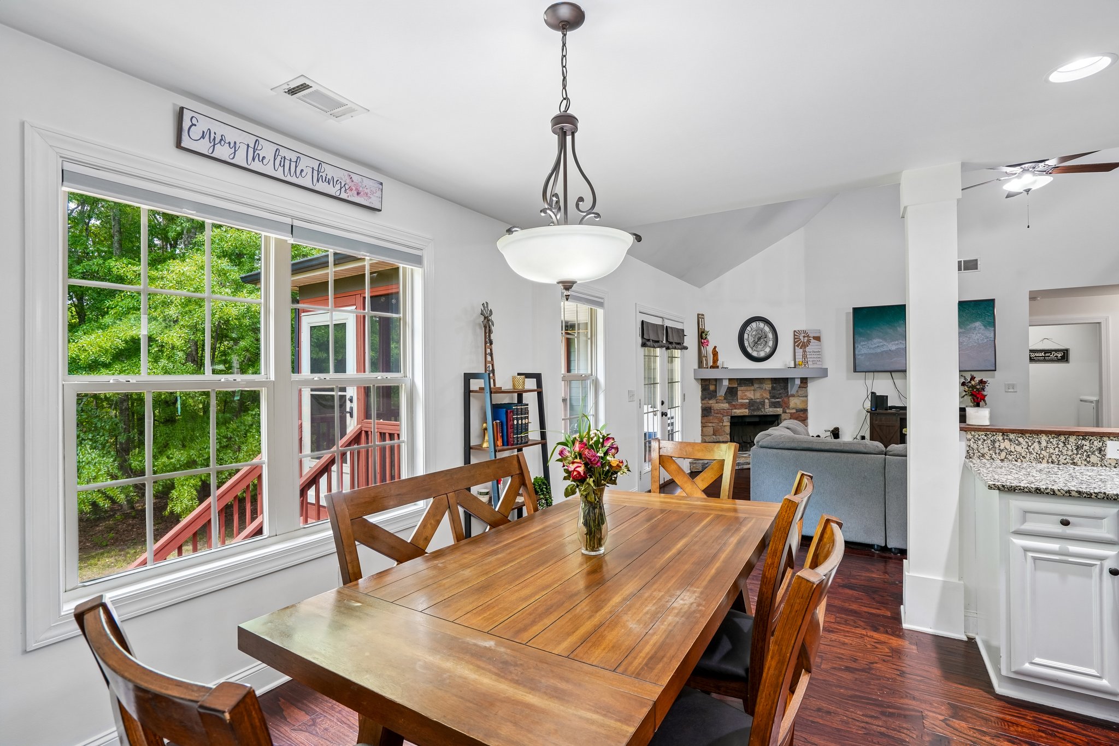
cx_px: 560
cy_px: 373
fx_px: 497
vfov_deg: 73.7
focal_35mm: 16
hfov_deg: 96.7
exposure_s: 1/8
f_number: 8
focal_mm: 16
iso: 400
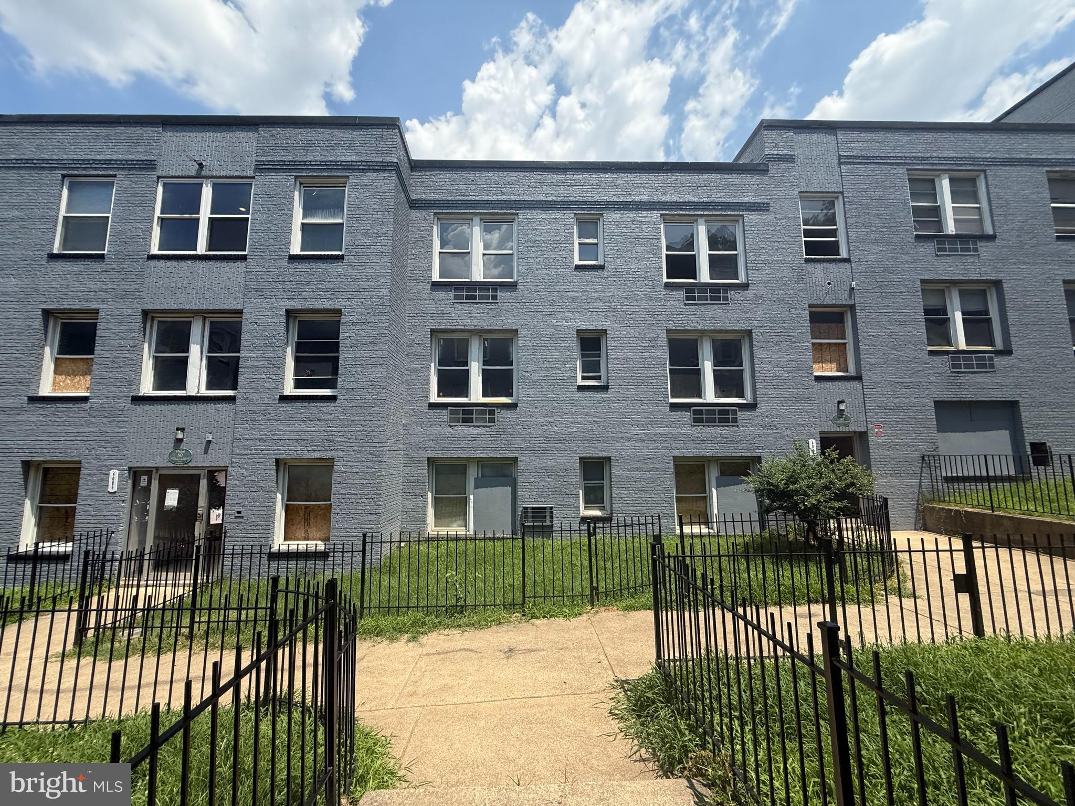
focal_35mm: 14
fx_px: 435
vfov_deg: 85.7
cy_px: 403
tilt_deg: +2.3
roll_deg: +2.7
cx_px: 538
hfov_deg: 102.1
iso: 64
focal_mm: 2.22
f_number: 2.2
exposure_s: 1/1698
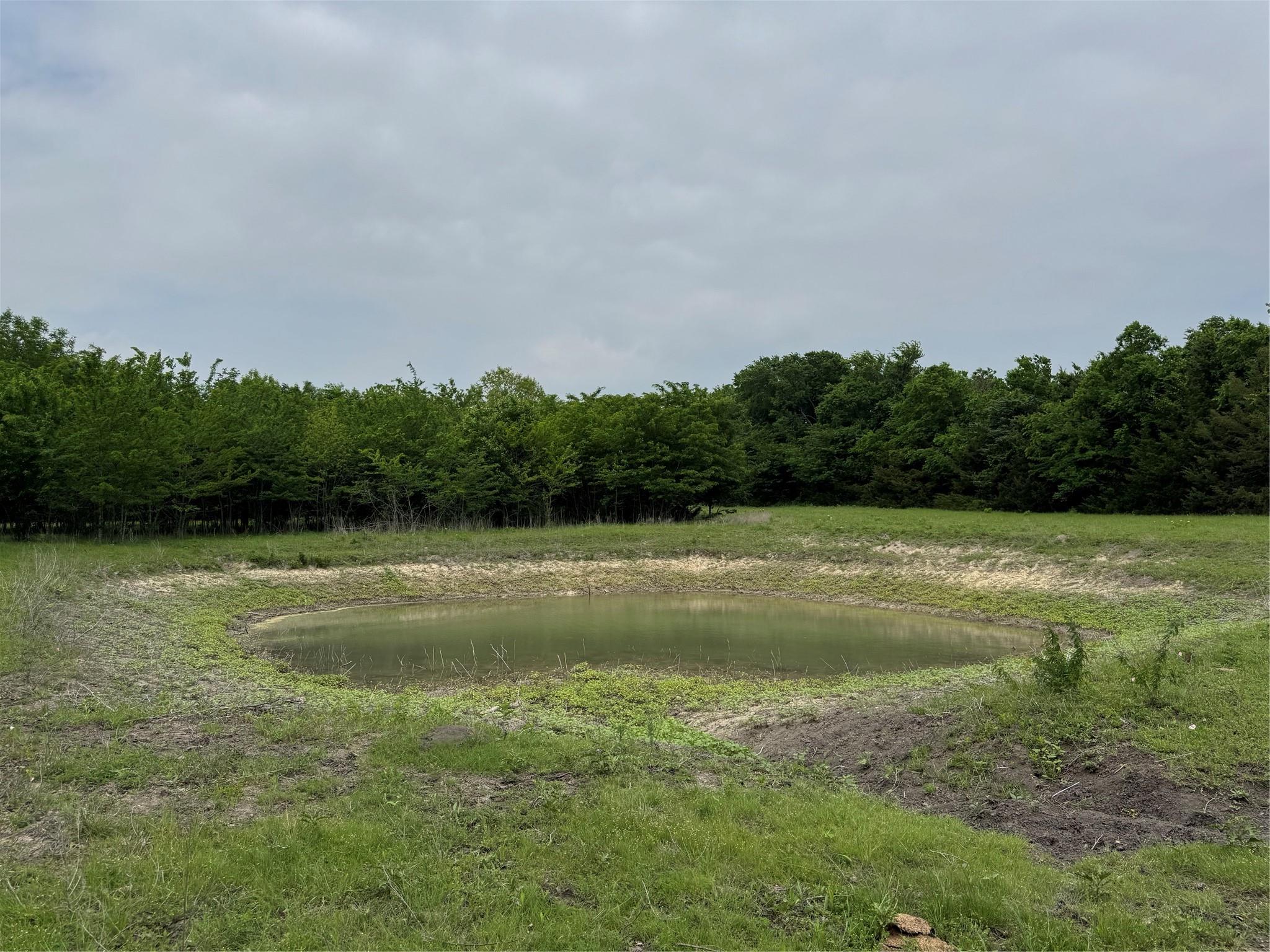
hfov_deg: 71.6
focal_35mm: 24
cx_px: 635
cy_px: 476
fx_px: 881
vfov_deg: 56.8
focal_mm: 6.76
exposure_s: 1/7937
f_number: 1.78
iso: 80
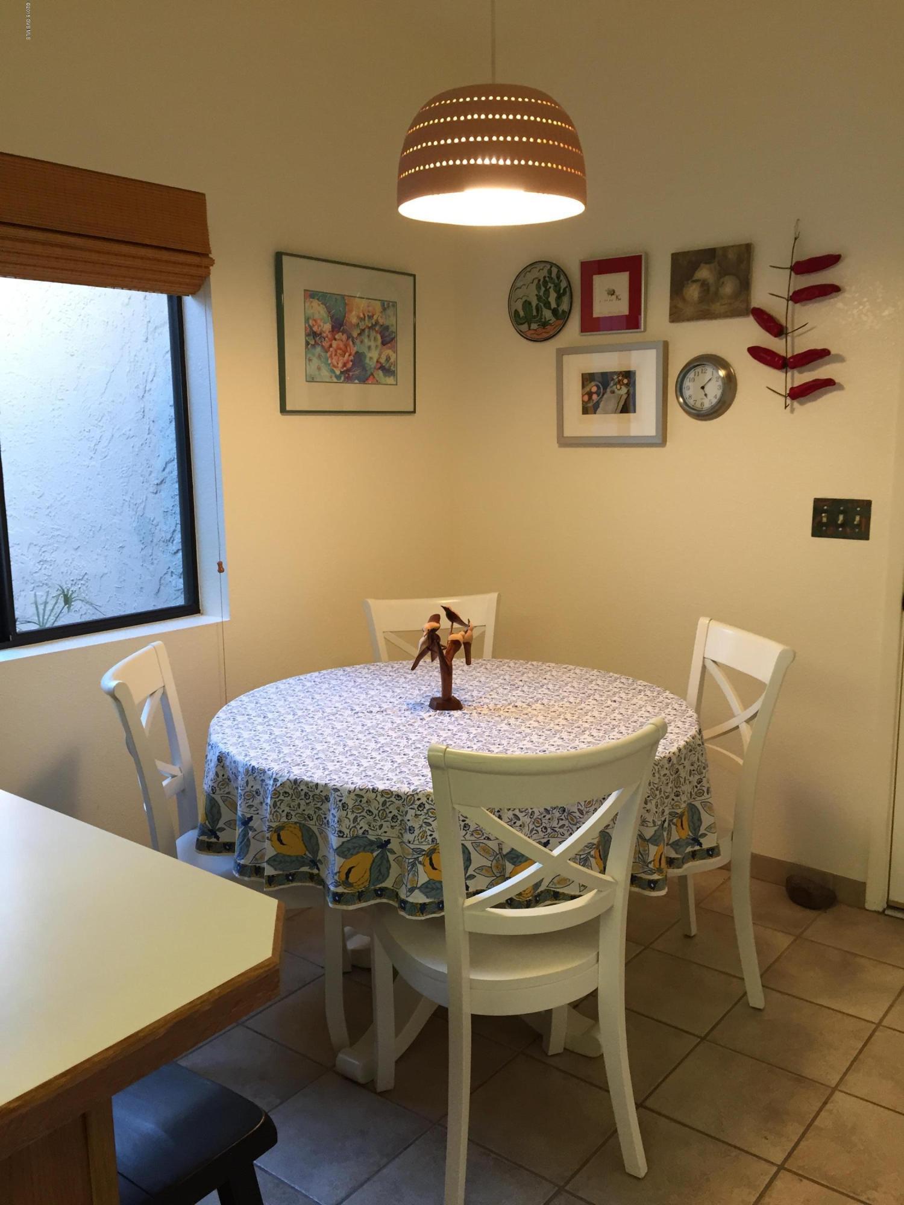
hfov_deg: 48.2
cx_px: 452
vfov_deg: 61.7
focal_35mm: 29
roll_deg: +0.3
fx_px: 1010
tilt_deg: -8.6
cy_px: 602
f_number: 2.2
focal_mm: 4.15
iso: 80
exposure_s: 1/30
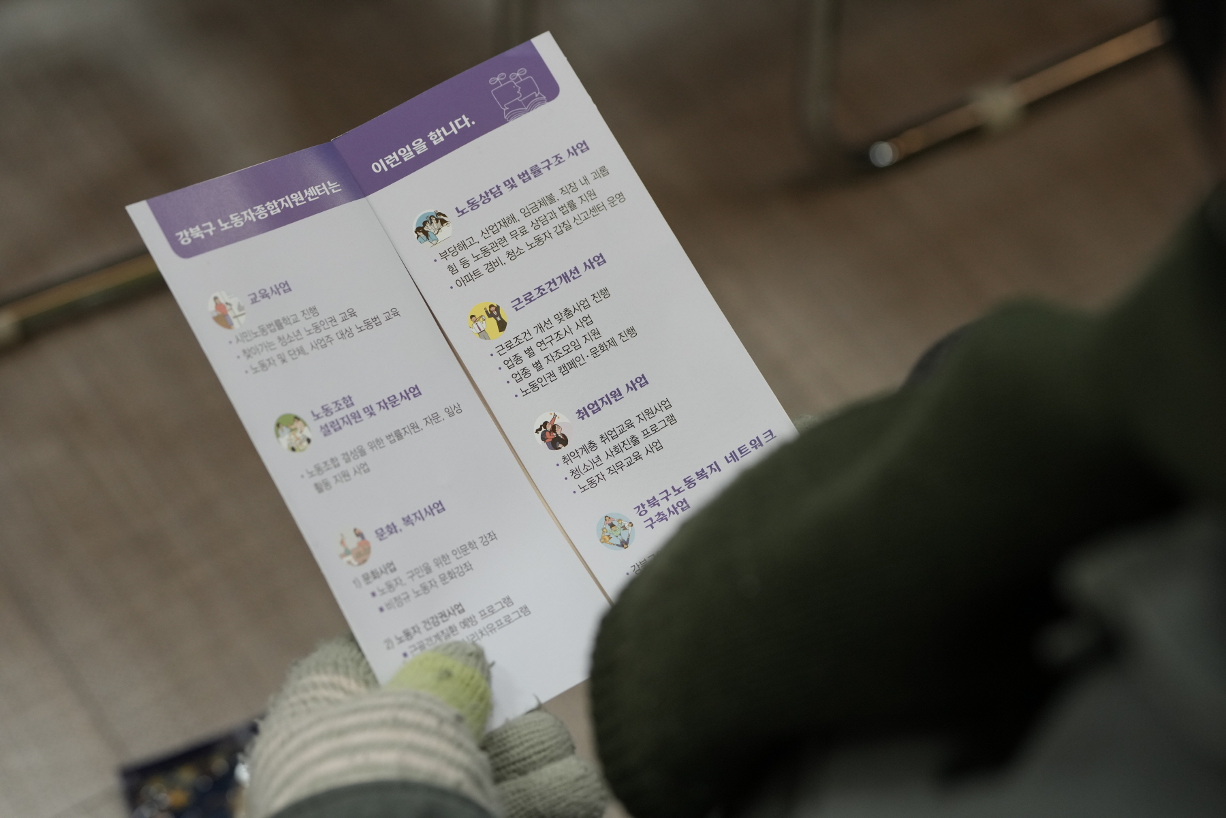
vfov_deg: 17.5
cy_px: 409
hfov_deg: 26.0
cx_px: 613
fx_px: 2656
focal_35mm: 78
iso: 1600
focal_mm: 78
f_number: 4
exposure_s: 1/160
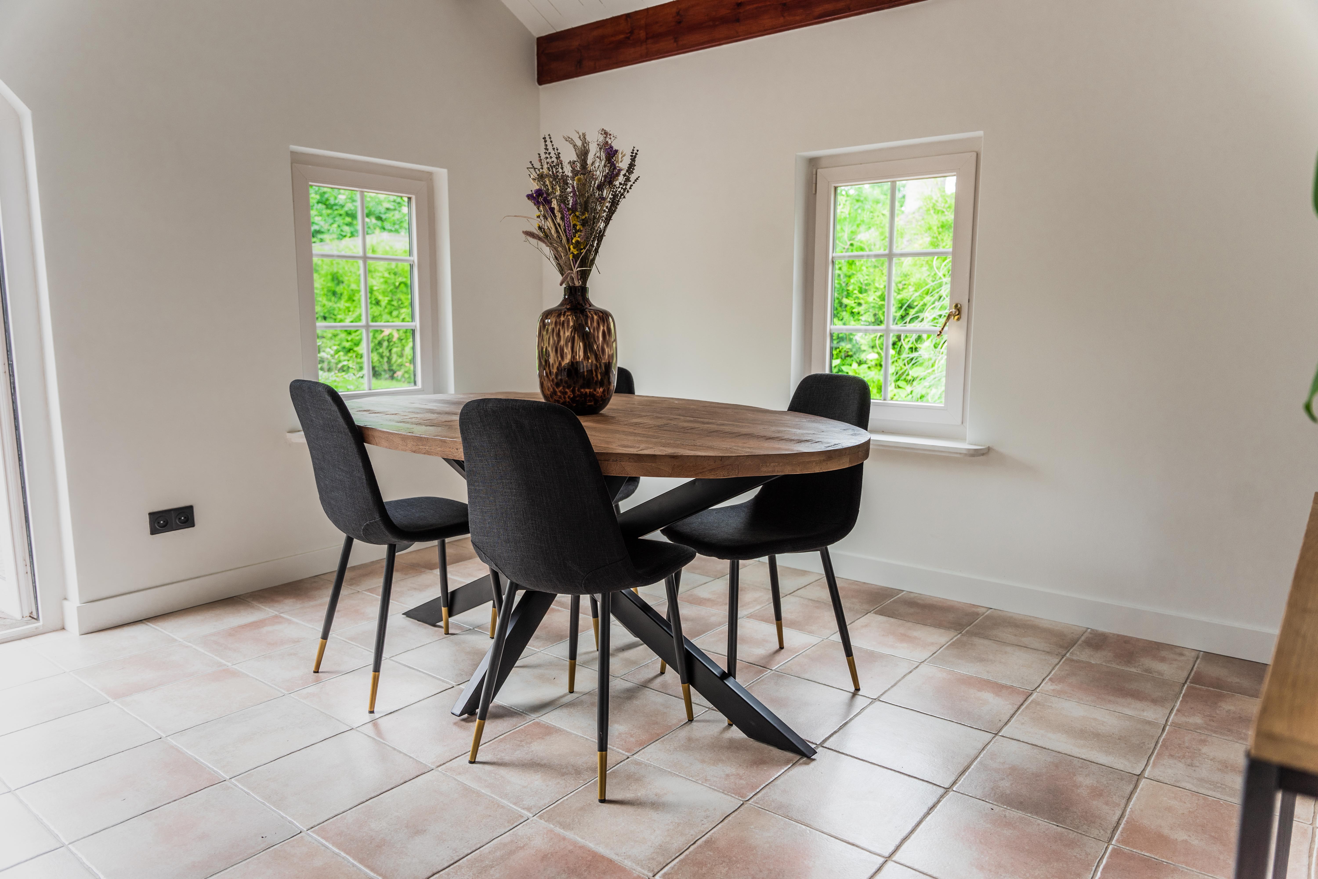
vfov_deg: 53.1
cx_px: 659
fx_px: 879
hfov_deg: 73.7
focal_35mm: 24
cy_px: 440
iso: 100
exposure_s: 1/100
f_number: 3.2
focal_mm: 24
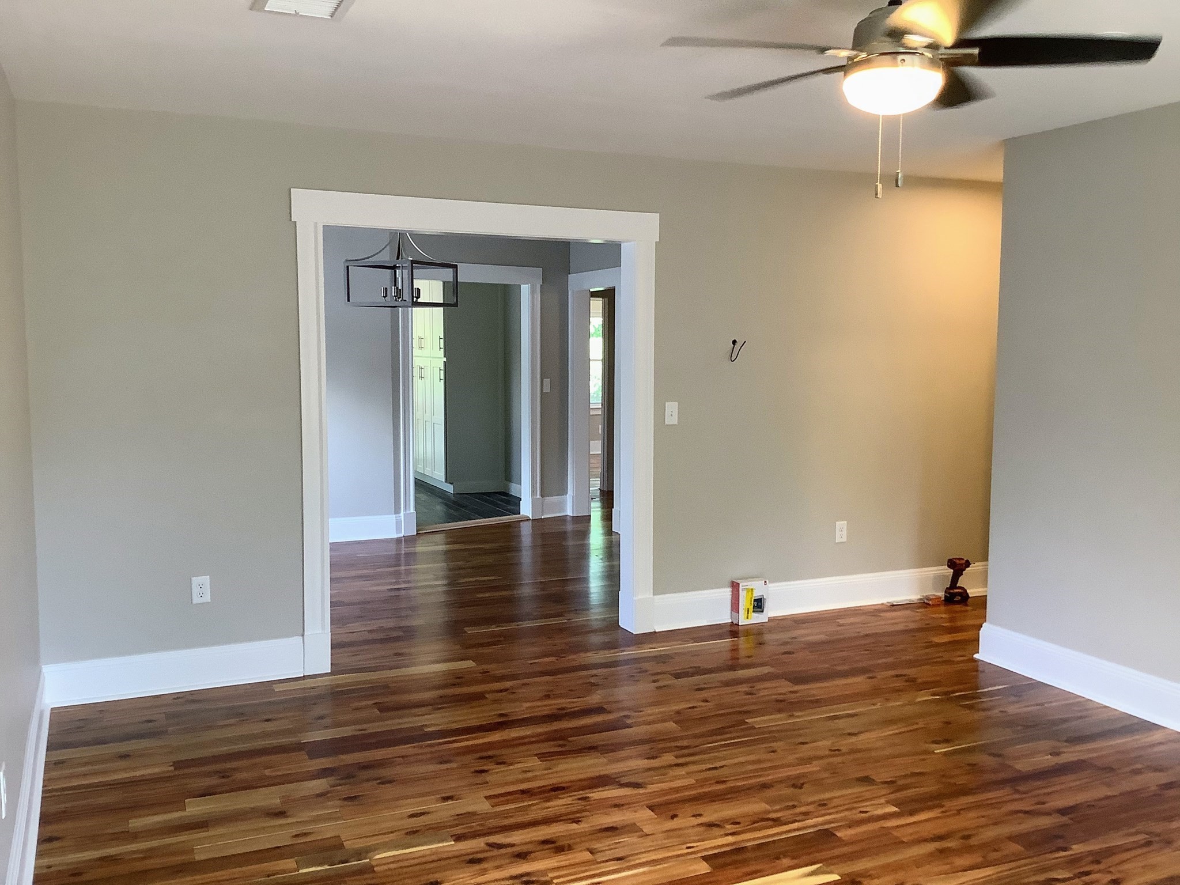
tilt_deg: -6.2
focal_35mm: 31
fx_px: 1057
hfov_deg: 58.4
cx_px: 590
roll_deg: -0.8
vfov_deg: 45.4
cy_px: 442
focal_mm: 3.3
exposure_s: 1/60
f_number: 2.4
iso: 125
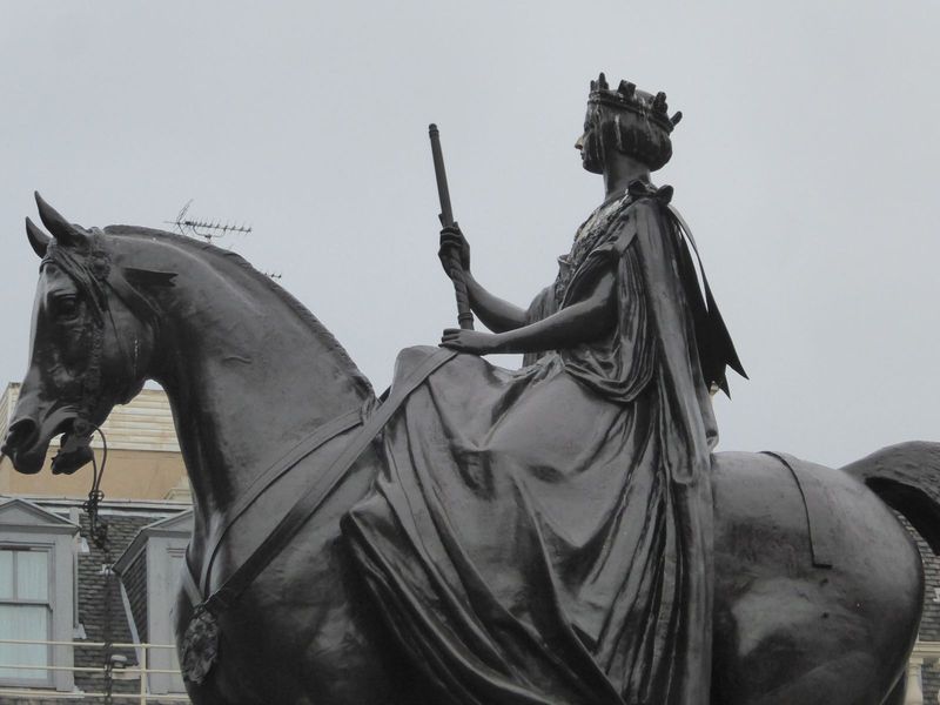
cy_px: 352
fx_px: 6028
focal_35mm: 222
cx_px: 470
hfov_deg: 8.9
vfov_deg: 6.7
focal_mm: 35.8
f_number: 5.6
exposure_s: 1/125
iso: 400
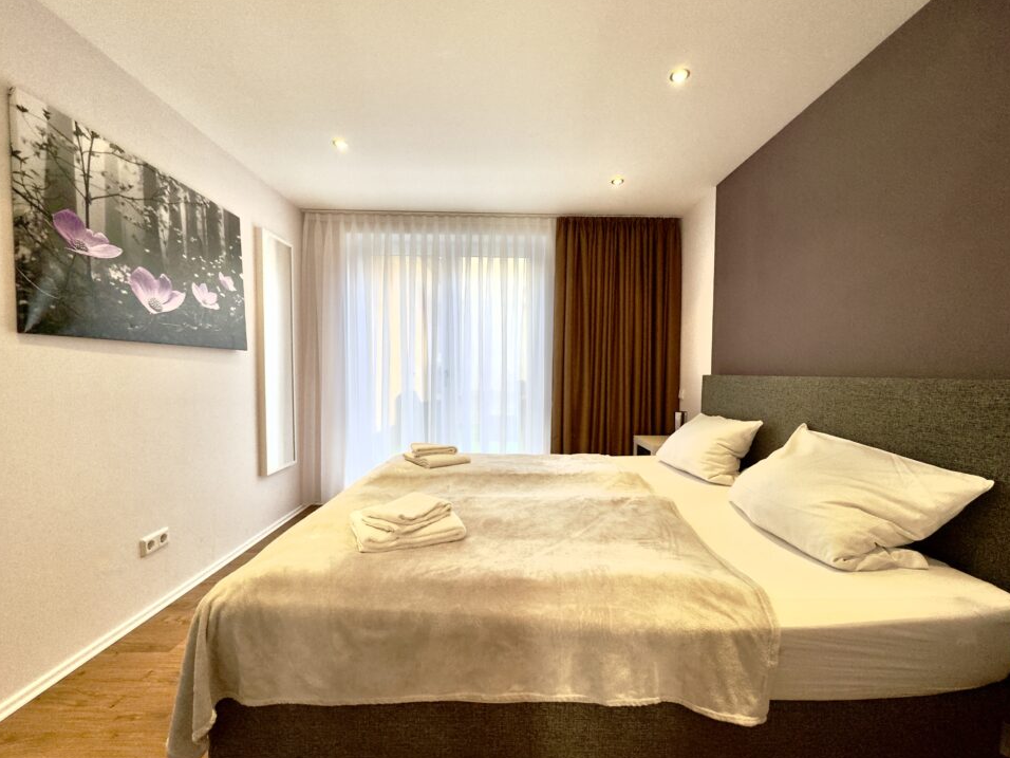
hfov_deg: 98.2
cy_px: 391
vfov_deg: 81.7
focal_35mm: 15
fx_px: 438
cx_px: 515
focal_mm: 2.22
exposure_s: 1/100
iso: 80
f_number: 2.2
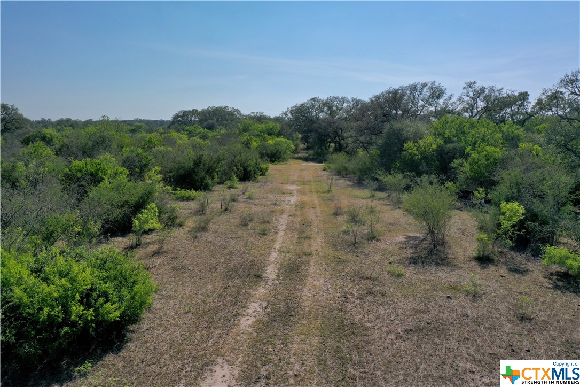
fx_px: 451
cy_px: 194
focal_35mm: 28
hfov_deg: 65.5
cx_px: 290
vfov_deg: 46.4
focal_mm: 10.26
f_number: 7.1
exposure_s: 1/800
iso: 100
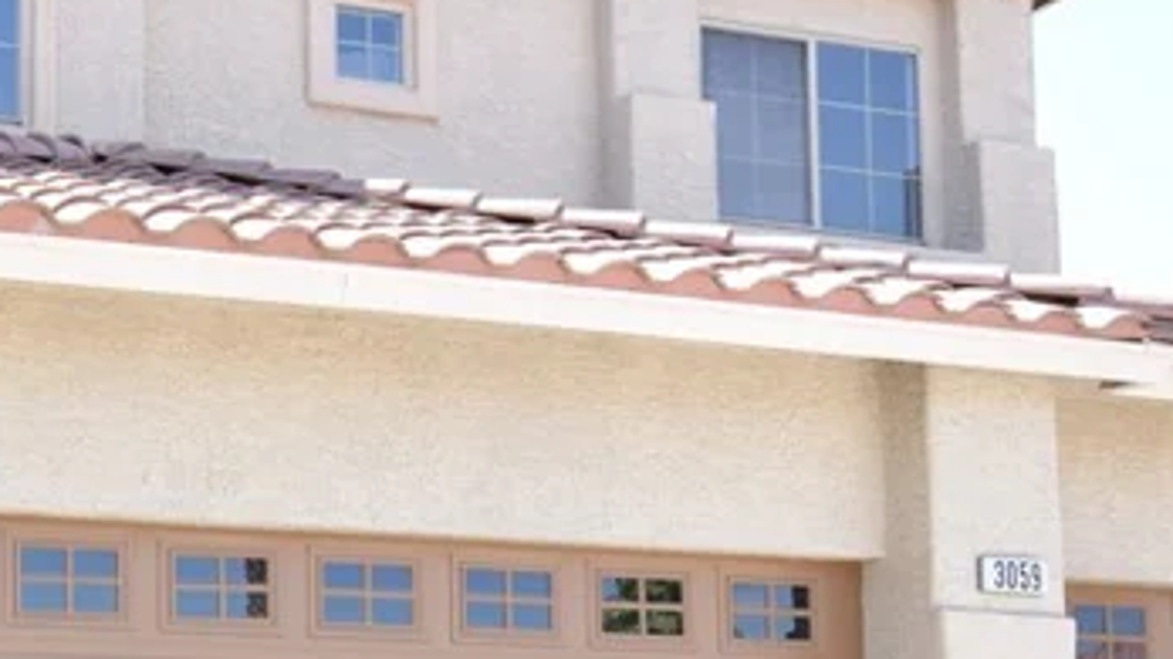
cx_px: 7
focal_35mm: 65
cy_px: 657
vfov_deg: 18.1
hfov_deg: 30.2
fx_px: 2021
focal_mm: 14
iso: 200
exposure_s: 1/50
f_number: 13
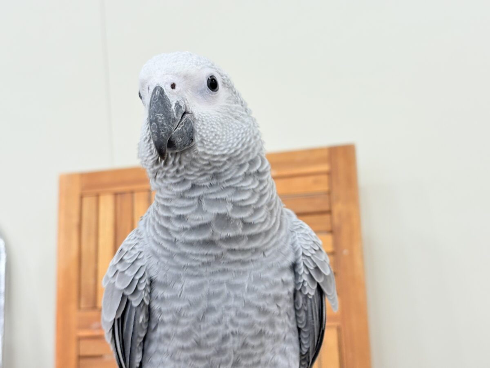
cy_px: 184
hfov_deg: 36.8
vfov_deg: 28.0
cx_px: 245
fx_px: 736
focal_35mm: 52
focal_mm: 5.96
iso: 40
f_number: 1.6
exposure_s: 1/50
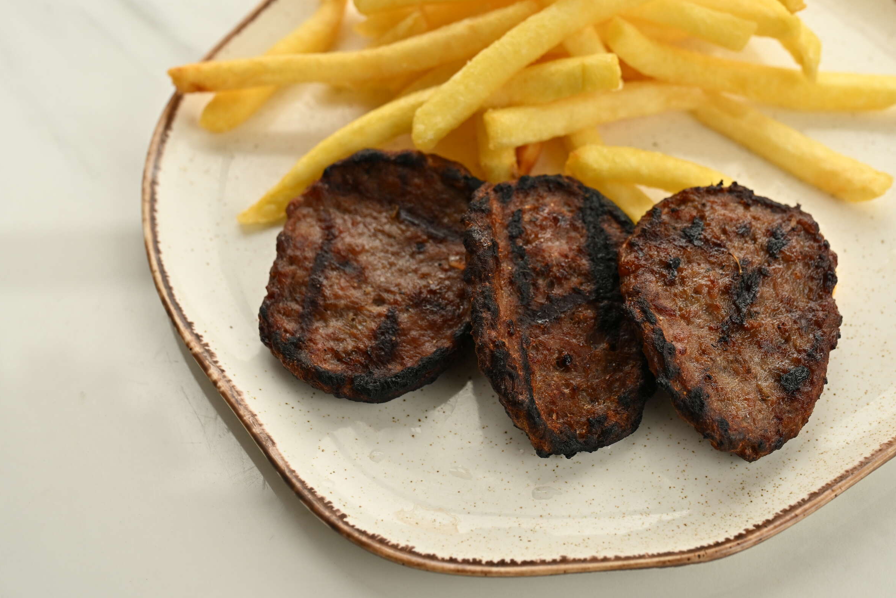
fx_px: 1543
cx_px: 529
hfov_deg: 32.3
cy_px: 224
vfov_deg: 21.9
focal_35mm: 62
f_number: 6.3
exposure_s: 1/250
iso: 320
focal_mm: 49
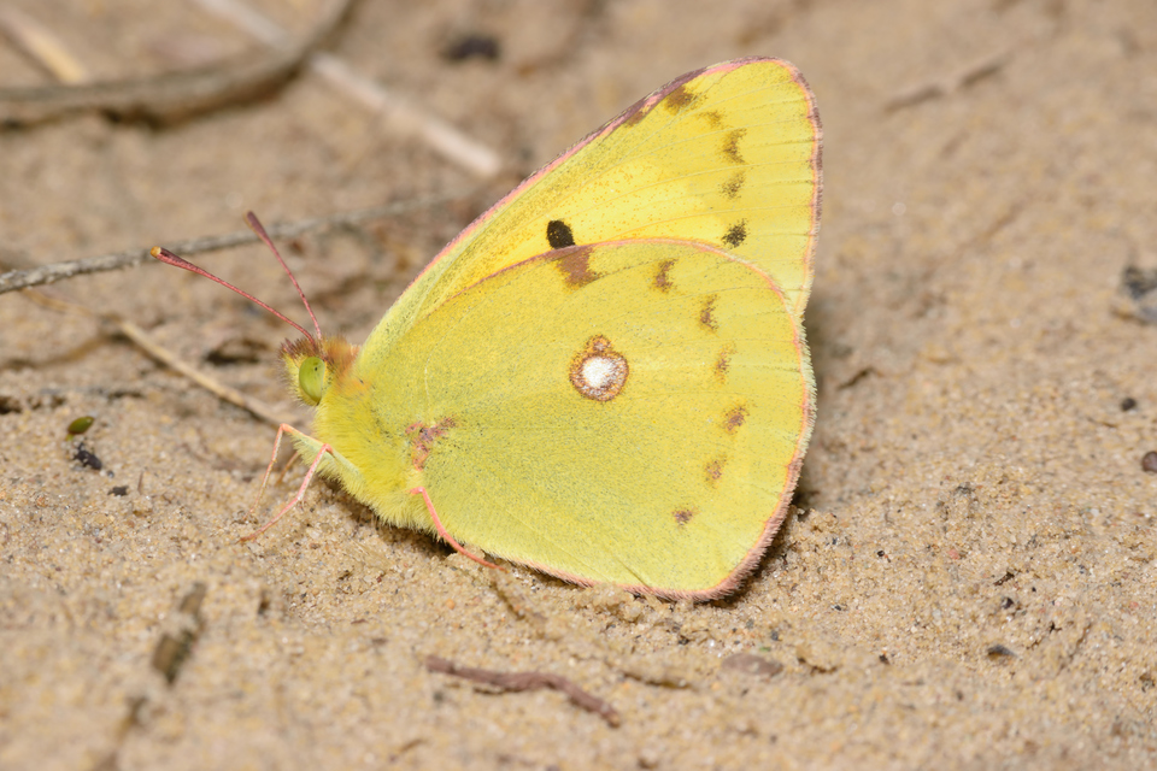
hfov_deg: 24.6
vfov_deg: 16.6
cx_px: 578
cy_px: 386
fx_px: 2651
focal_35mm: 82
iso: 100
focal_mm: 55
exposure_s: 1/200
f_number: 22
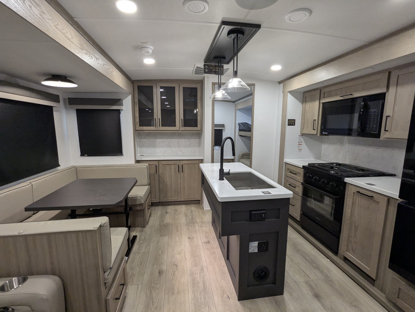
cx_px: 208
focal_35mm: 16
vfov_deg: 78.2
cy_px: 156
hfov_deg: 94.4
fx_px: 192
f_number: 2.2
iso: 247
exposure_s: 1/99.5
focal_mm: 2.35
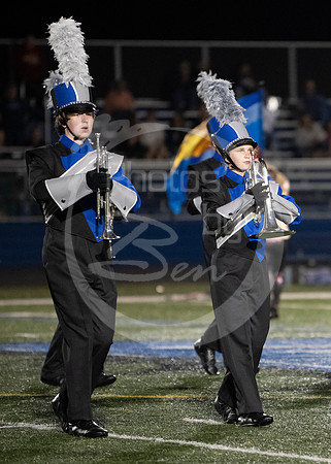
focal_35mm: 378
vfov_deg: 5.3
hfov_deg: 3.8
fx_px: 4980
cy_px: 243
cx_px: 351
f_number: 2.8
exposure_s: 1/640
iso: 4000
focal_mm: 200
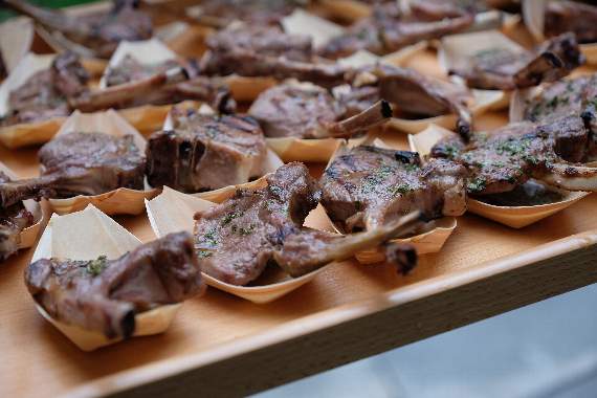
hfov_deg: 29.7
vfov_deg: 20.0
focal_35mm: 68
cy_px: 199
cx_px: 298
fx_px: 1128
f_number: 2.8
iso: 400
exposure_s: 1/250
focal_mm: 45.5
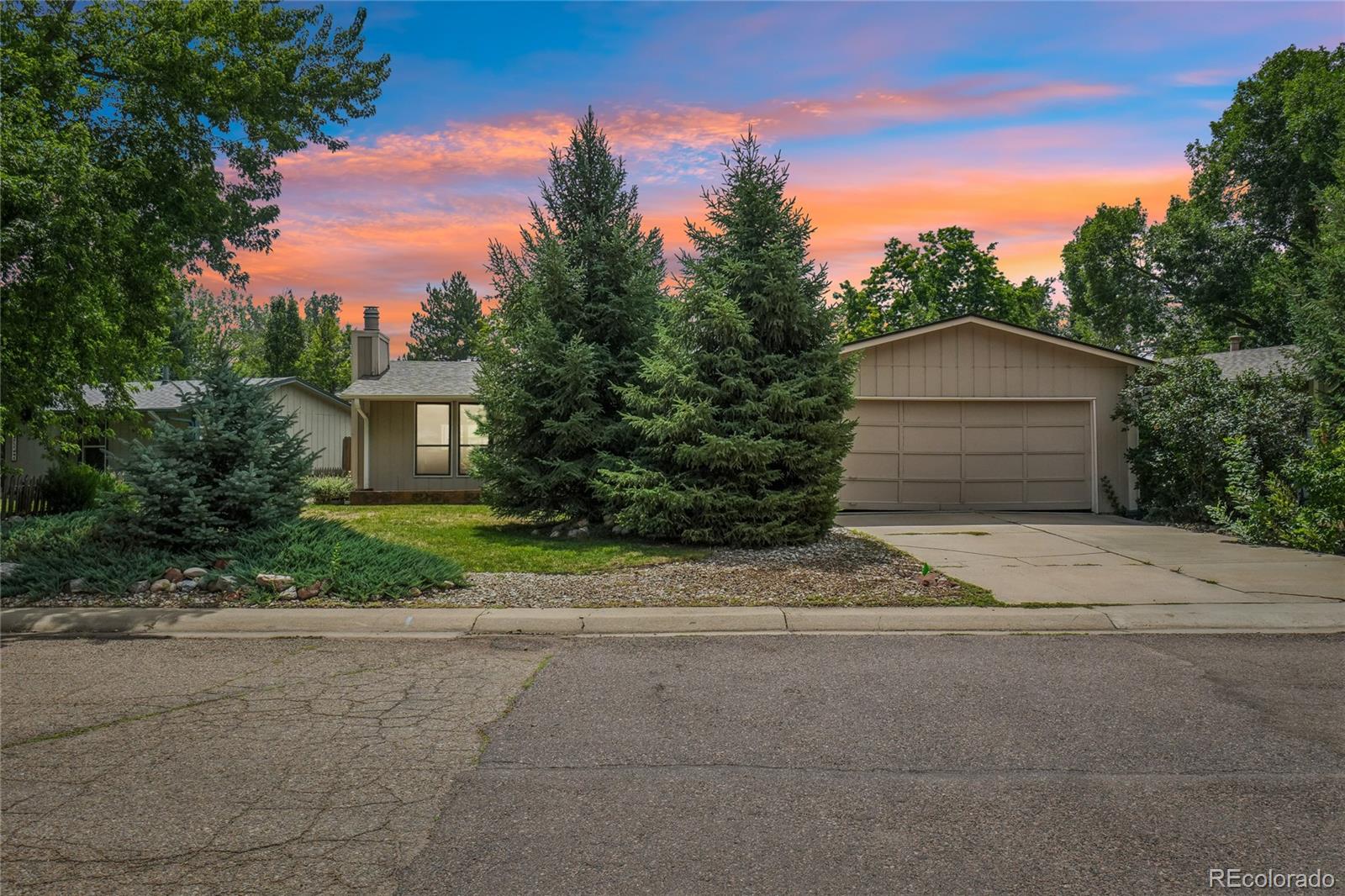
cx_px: 672
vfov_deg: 47.9
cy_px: 448
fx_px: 1008
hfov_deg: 67.4
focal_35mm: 27
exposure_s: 1/1600
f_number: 8
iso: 400
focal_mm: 18
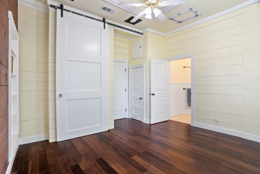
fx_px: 123
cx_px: 130
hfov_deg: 93.3
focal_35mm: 17
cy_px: 87
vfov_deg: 70.4
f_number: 10
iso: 400
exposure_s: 1.6
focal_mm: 17
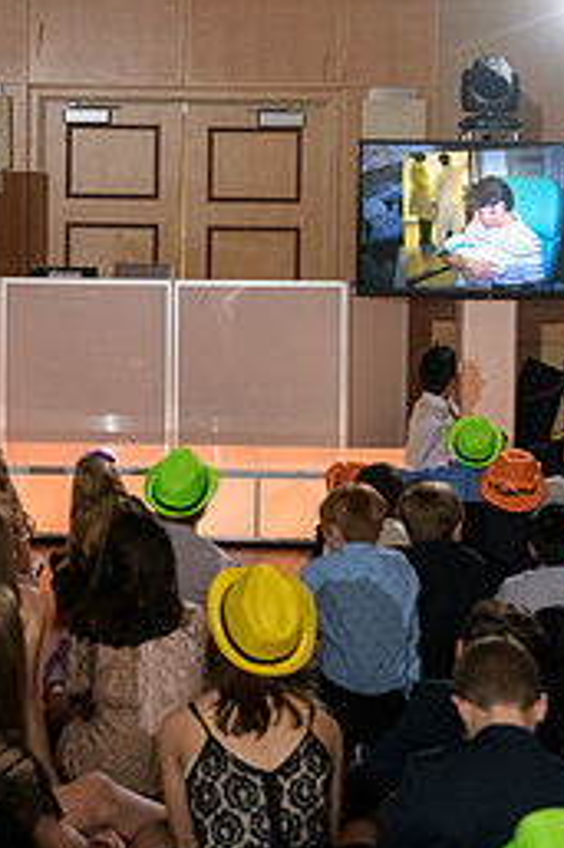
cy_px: 256
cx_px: 145
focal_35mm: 79
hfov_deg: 17.2
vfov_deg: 25.5
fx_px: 1859
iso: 1600
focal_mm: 35
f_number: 3.2
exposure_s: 1/125
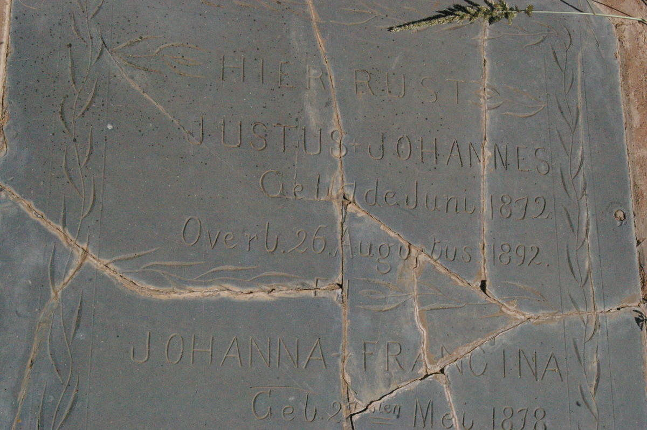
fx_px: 1024
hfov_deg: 35.1
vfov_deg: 23.7
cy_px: 215
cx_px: 324
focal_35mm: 57
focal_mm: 38
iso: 3200
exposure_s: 1/1500
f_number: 22
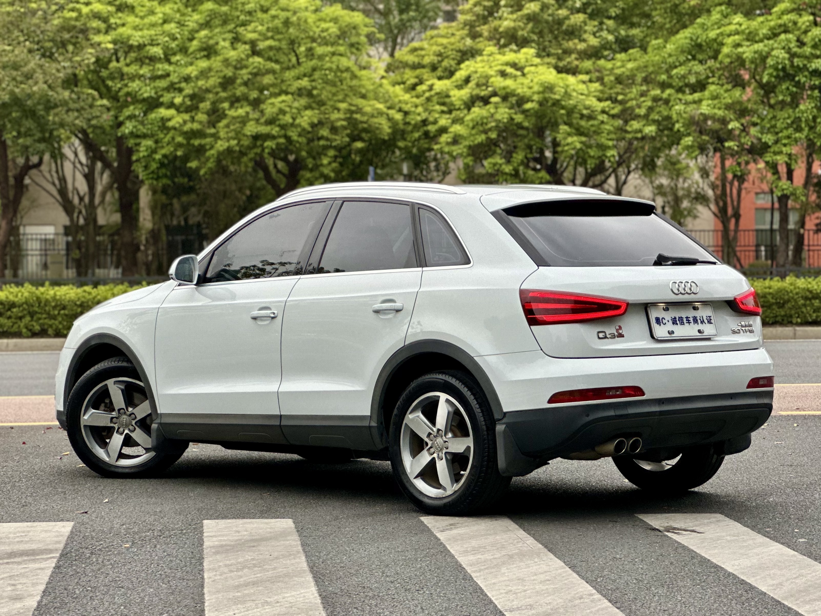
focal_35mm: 77
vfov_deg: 19.1
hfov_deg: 25.3
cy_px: 308
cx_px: 410
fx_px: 1826
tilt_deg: +0.4
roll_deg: -1.6
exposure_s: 1/121
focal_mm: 9
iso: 80
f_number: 2.8
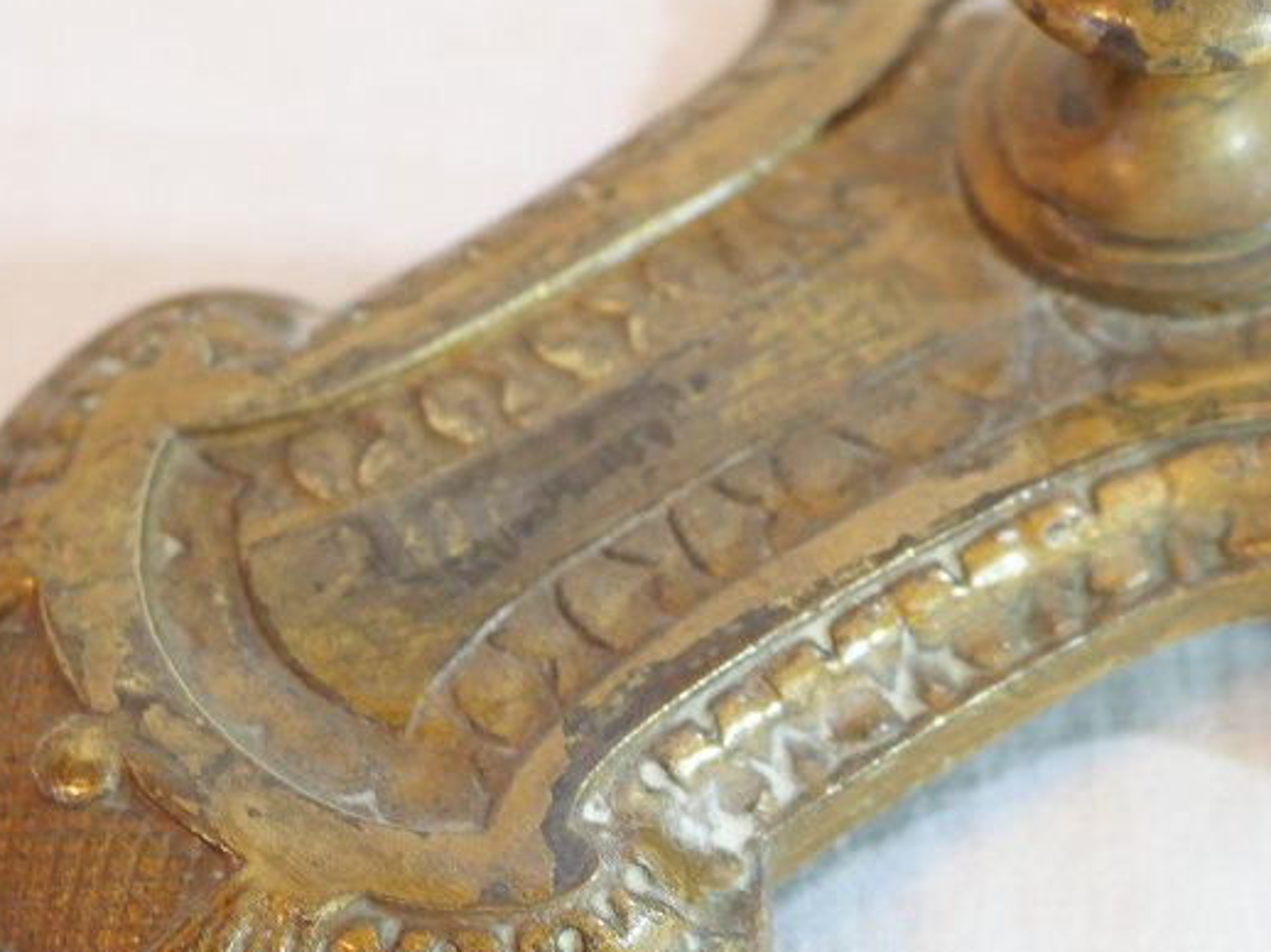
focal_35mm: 139
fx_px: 5101
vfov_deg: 10.7
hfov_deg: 14.2
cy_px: 542
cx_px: 660
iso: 640
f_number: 3.5
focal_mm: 30
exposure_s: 1/125
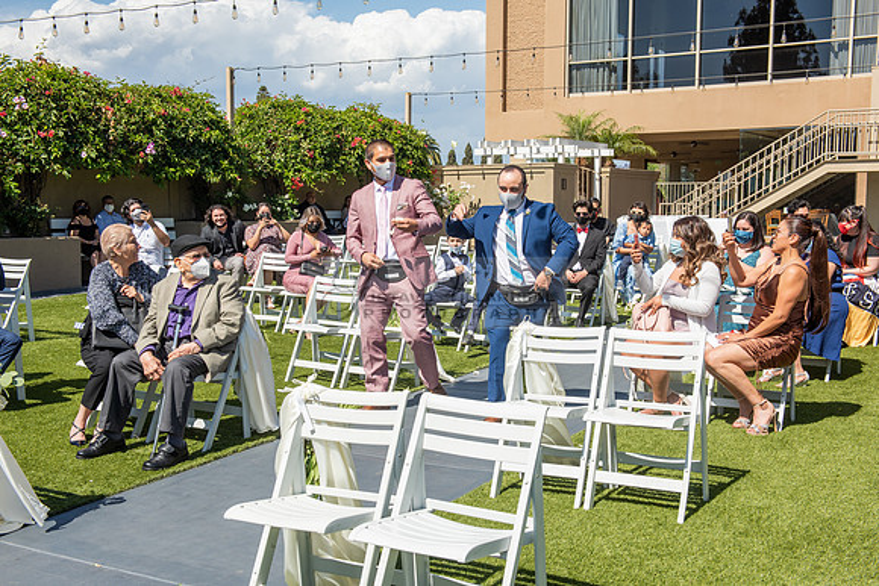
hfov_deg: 46.4
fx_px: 1026
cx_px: 440
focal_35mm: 42
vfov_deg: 31.9
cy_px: 293
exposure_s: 1/250
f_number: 9
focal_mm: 42
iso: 100
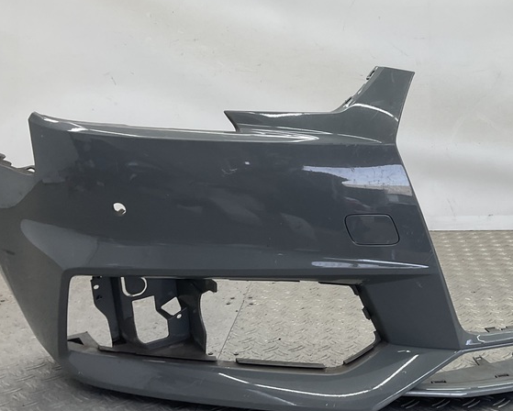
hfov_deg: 35.5
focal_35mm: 51
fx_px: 775
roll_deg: -1.9
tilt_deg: -6.6
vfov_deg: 29.6
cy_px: 166
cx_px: 407
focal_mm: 3
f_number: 1.8
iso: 20
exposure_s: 1/120
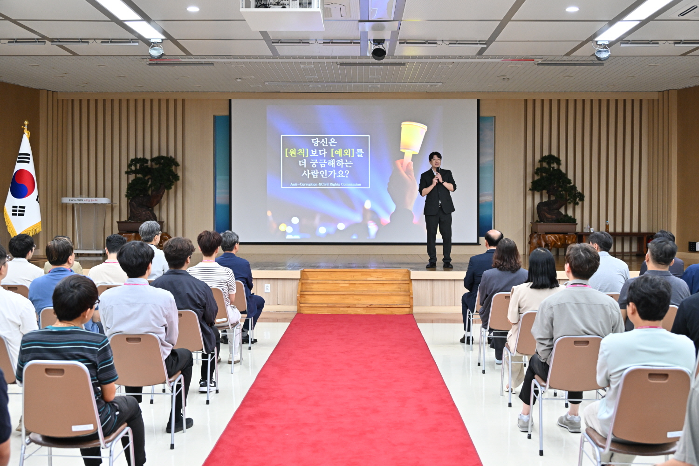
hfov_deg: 42.7
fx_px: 893
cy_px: 233
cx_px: 350
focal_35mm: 46
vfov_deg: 29.2
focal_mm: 46
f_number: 5.3
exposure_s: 1/100
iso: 2000
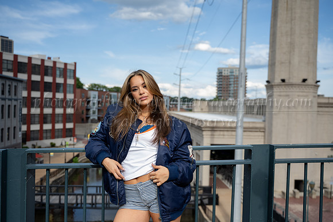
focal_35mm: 33
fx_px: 305
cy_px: 111
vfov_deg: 40.0
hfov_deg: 57.2
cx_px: 166
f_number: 2.8
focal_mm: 33
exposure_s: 1/4000
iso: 400
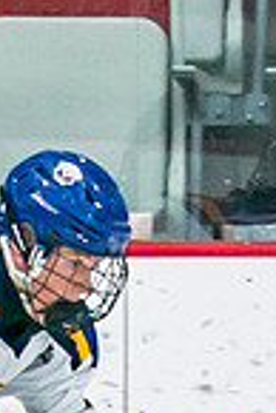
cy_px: 769
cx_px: -333
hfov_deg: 1.0
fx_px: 15705
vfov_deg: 1.5
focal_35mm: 1369
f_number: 3.2
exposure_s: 1/640
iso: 400
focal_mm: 105
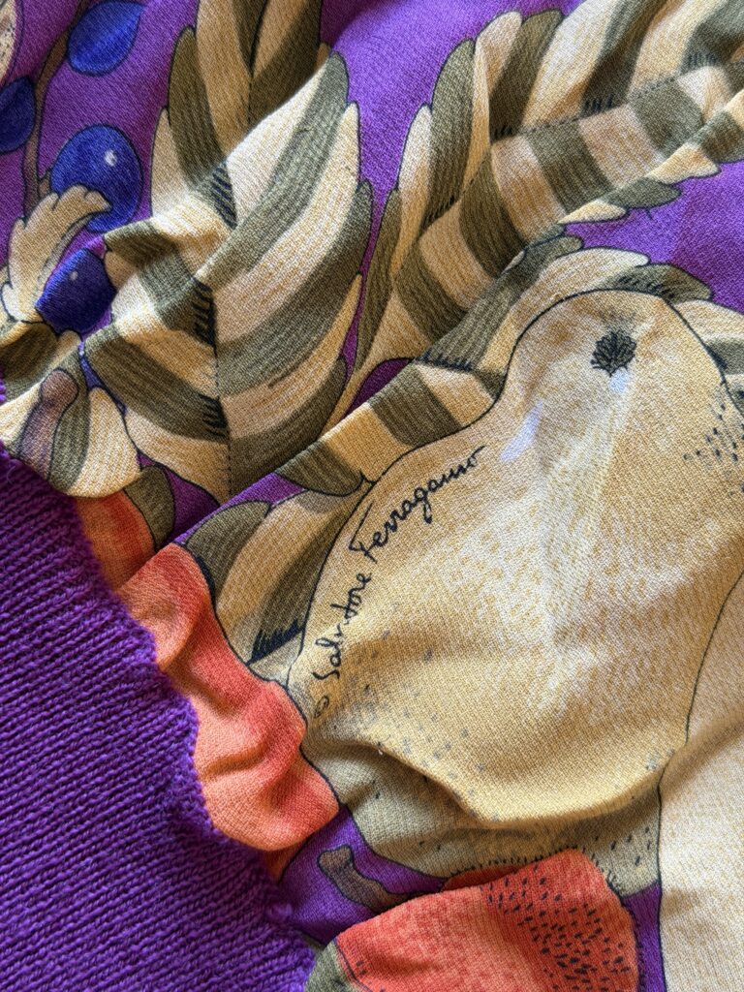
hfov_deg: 30.3
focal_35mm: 48
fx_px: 1376
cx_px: 372
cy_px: 496
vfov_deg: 39.7
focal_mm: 6.76
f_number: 1.78
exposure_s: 1/60
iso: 125
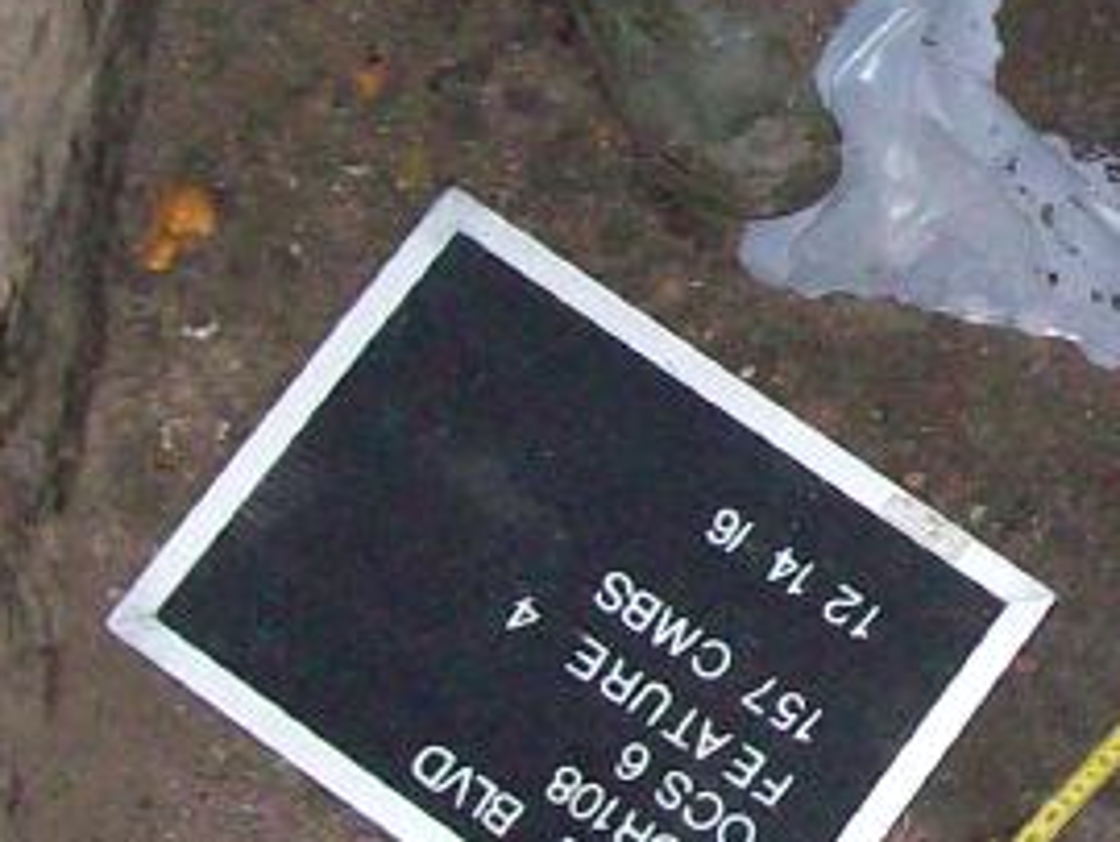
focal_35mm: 144
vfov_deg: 10.3
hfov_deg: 13.2
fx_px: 4663
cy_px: 162
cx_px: 1502
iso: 200
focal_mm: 6
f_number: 2.7
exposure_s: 1/64
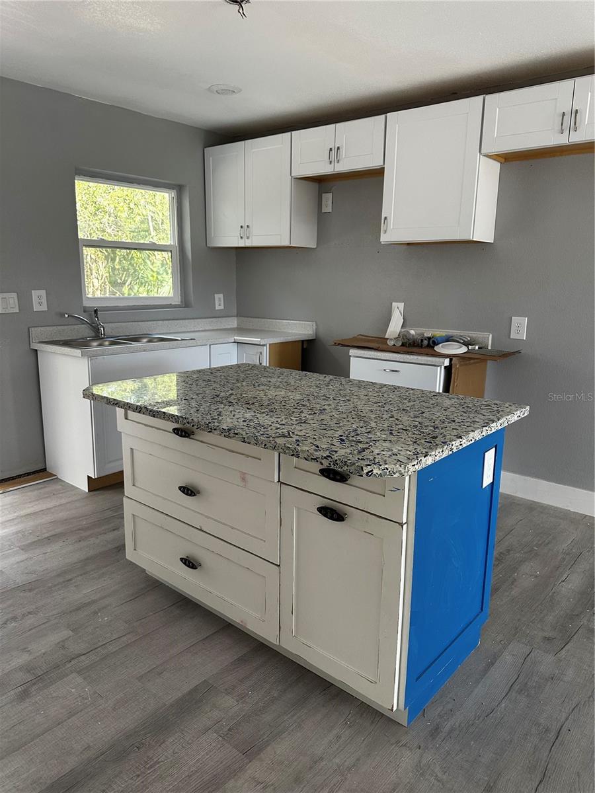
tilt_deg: -8.8
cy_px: 396
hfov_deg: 56.8
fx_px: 550
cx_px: 298
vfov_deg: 71.6
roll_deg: -1.3
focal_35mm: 24
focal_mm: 6.86
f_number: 1.78
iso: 160
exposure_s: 1/121
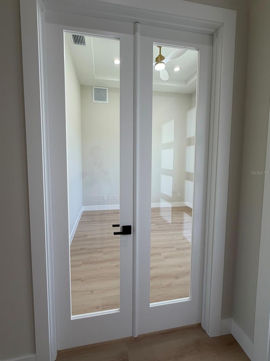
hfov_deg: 81.7
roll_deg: -0.1
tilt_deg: -5.3
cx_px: 129
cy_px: 172
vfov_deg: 98.1
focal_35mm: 15
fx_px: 156
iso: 64
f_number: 2.2
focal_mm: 2.22
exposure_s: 1/120
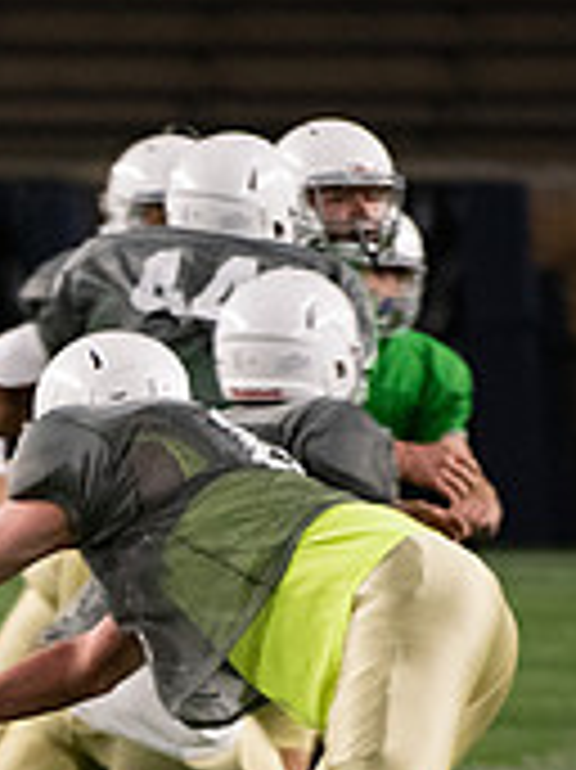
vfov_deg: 1.7
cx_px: -153
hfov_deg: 1.3
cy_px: 664
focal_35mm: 1177
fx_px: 26146
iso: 4500
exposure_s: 1/500
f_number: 4.5
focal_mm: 360
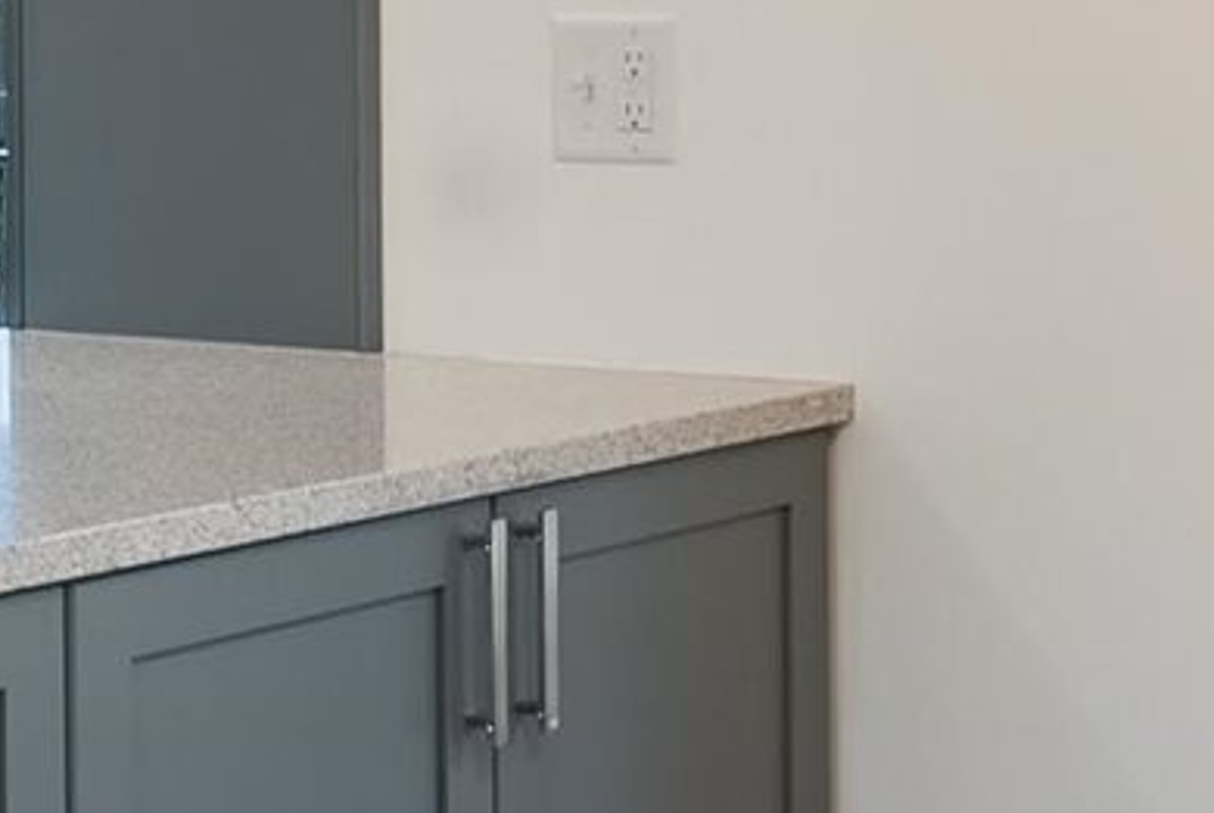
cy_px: -146
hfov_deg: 16.2
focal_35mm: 126
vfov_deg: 10.7
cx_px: 837
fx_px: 4254
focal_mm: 16
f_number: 8
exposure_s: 1/800
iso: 400
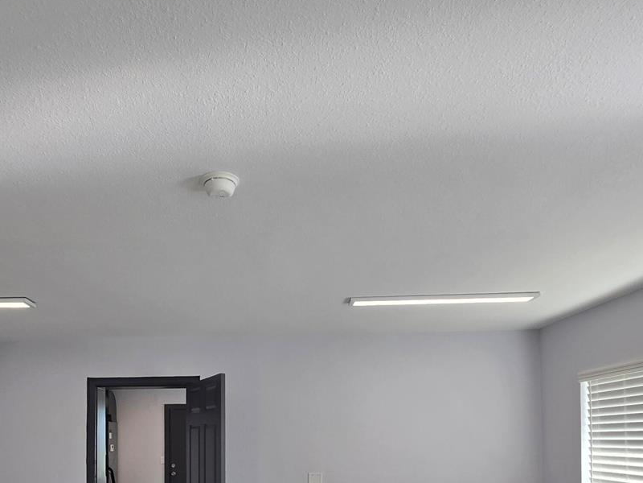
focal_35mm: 26
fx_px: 483
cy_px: 432
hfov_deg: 66.4
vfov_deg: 47.8
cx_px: 244
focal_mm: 2.2
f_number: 2.2
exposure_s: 1/120
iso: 50
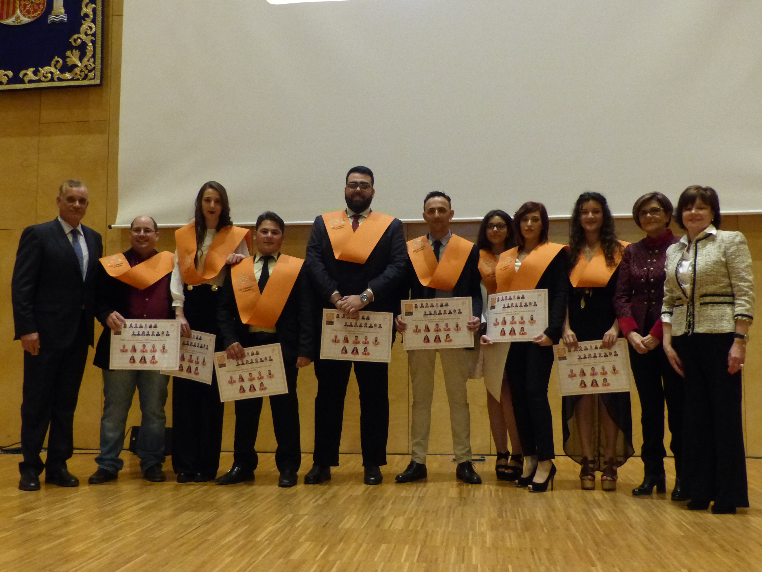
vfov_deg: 36.8
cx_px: 381
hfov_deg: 47.9
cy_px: 286
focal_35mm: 39
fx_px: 859
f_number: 2.8
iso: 800
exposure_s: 1/20
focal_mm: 7
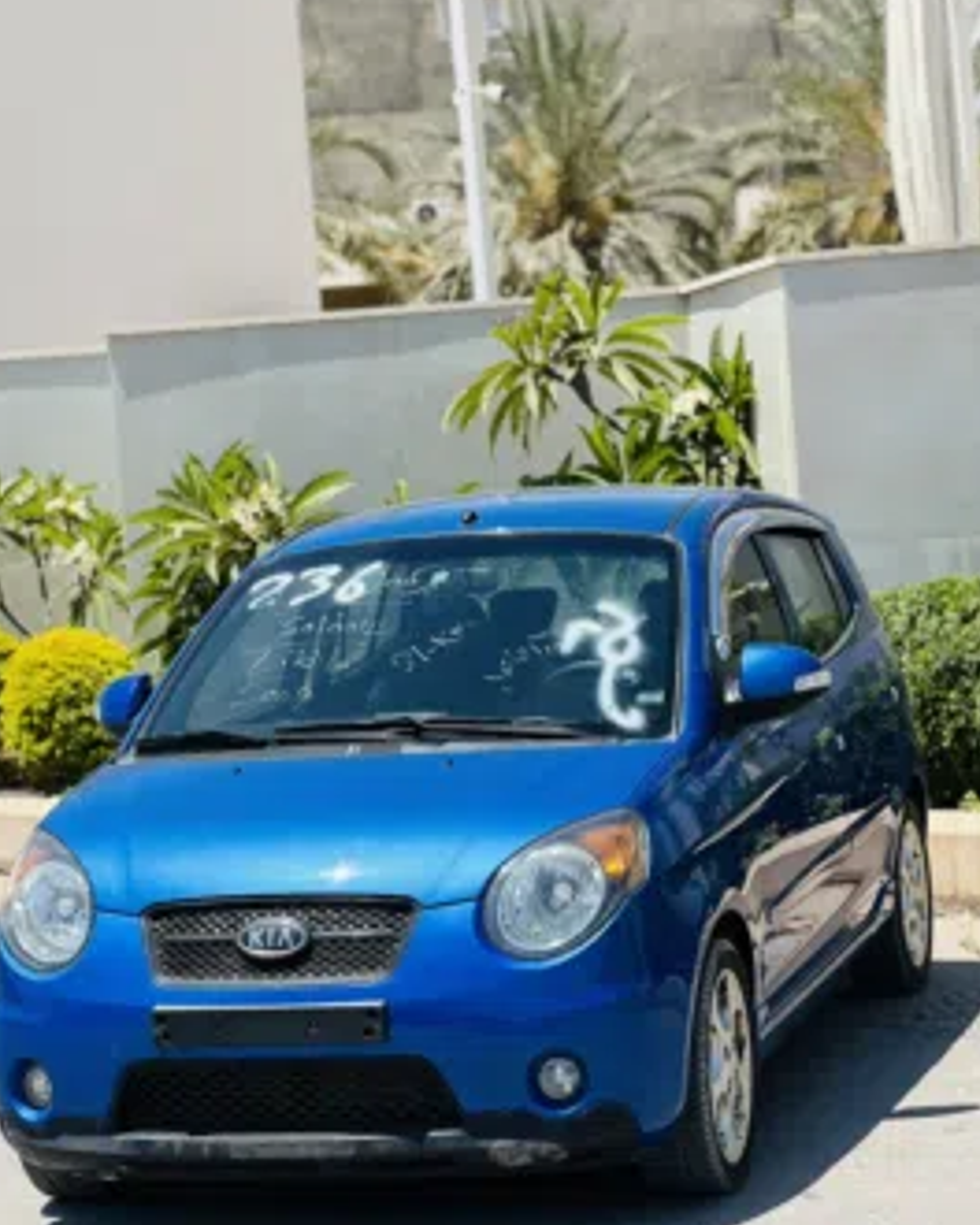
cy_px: 672
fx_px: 3299
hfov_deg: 16.9
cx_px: 475
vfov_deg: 21.0
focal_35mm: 91
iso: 32
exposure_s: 1/626
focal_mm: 9
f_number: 2.8
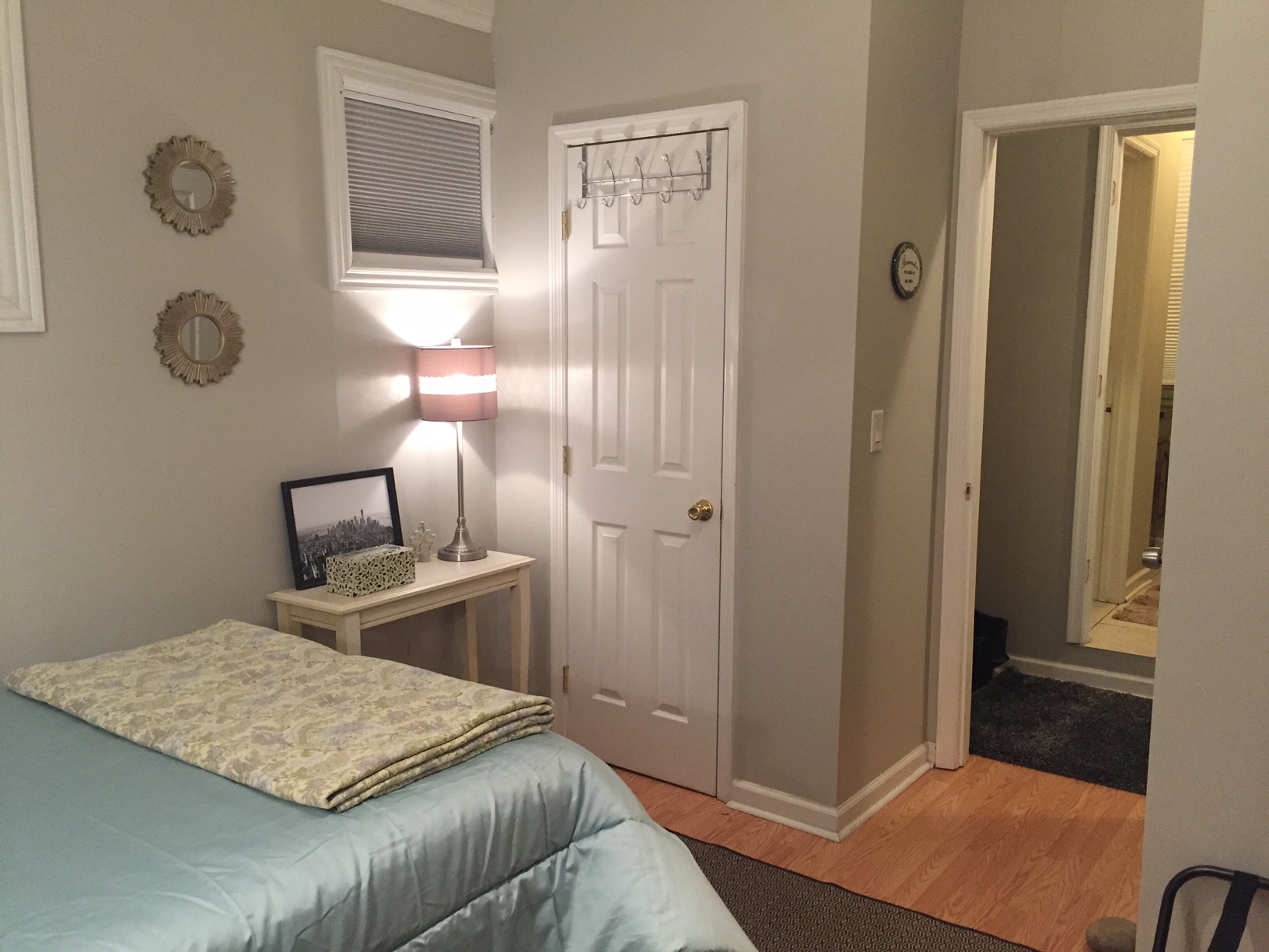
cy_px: 476
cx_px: 634
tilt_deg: -8.2
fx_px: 1063
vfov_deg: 48.2
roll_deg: -0.6
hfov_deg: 61.7
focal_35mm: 29
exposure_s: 1/30
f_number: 2.2
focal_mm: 4.15
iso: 200
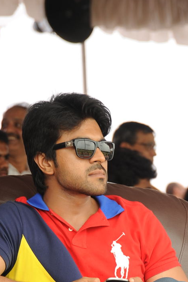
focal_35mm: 272
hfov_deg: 5.0
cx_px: 160
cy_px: 314
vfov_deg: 7.5
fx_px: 2133
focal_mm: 120
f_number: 5.6
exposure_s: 1/125
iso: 400
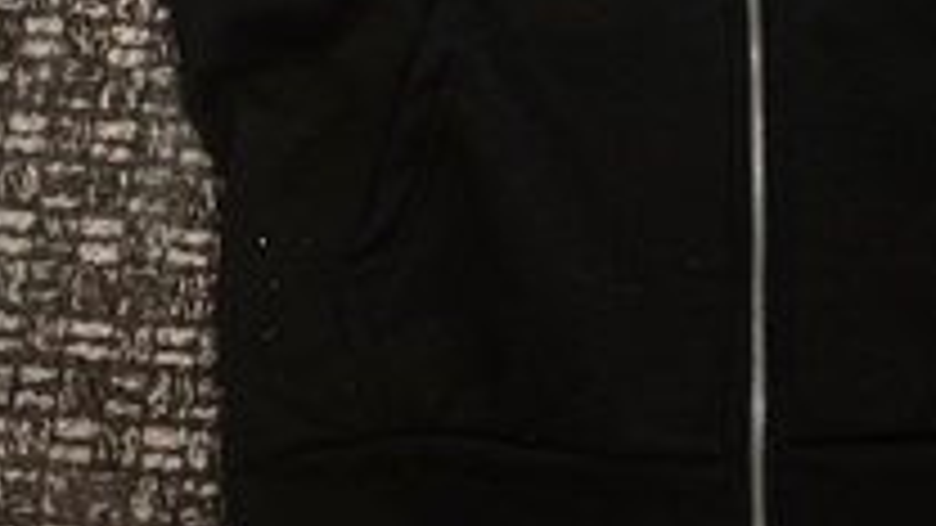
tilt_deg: -77.7
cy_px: -364
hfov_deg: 30.3
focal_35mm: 68
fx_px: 1688
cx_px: 731
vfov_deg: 15.6
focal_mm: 5.96
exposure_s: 1/20
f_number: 1.6
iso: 1000
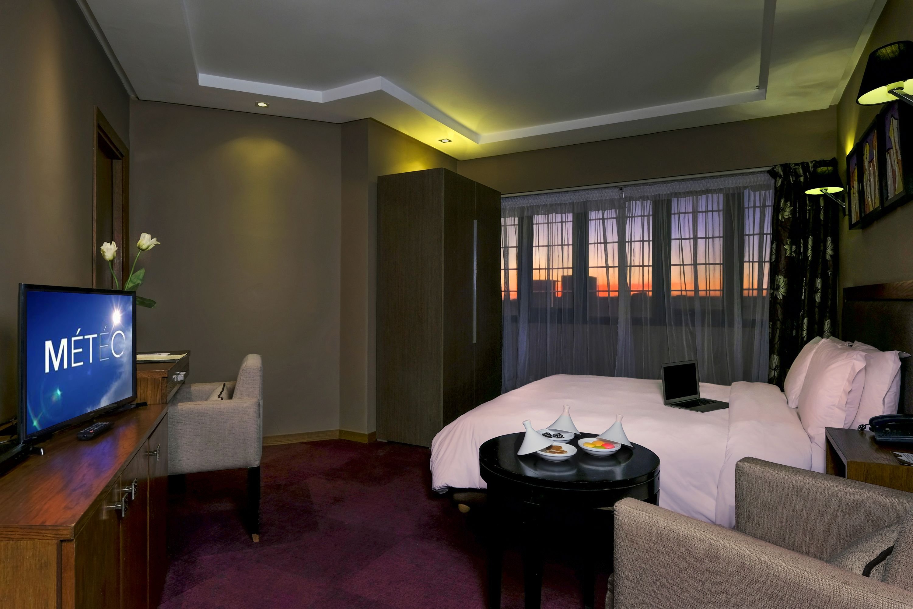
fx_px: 507
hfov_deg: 84.0
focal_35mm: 20
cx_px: 456
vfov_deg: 61.9
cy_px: 304
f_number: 6.4
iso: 200
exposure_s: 1/8
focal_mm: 13.2
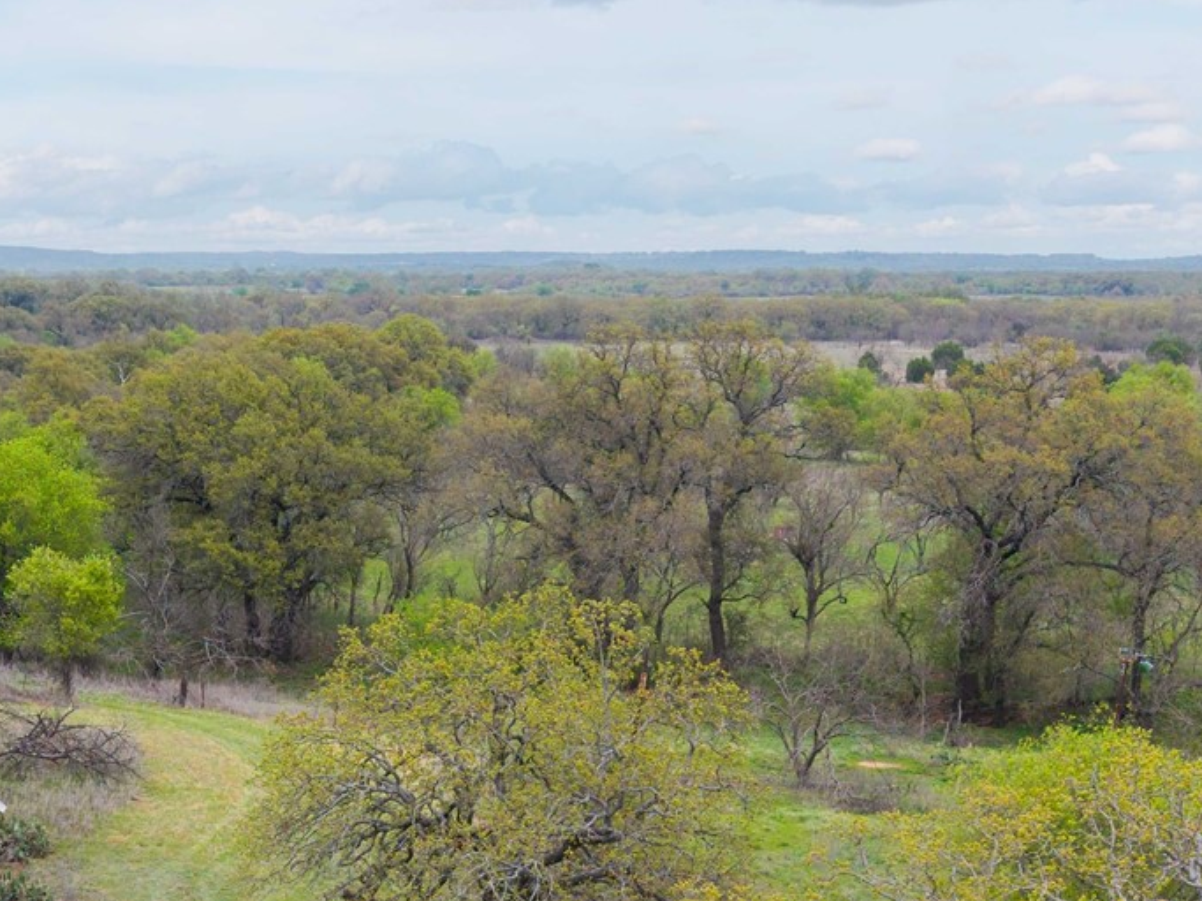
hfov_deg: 26.1
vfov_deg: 19.8
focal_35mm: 72
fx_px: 2500
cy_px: 927
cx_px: 107
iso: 220
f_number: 1.8
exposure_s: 1/2000
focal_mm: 8.67
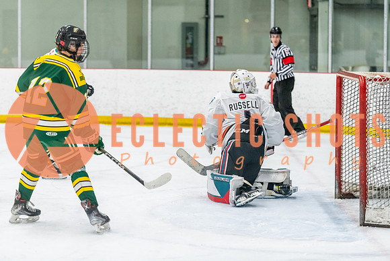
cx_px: 218
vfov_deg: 11.0
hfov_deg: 16.4
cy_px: 115
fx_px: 1354
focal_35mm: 125
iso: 4000
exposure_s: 1/800
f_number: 2.8
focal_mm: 112
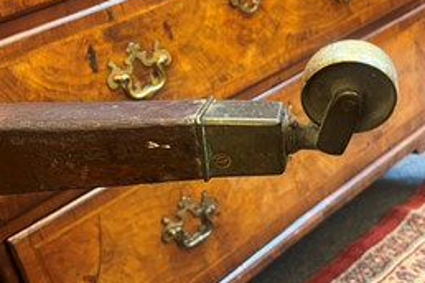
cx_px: 142
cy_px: 122
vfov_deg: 31.8
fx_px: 496
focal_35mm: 42
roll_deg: +18.2
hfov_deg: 45.7
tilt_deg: -15.9
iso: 500
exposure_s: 1/33
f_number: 1.6
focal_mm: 5.1
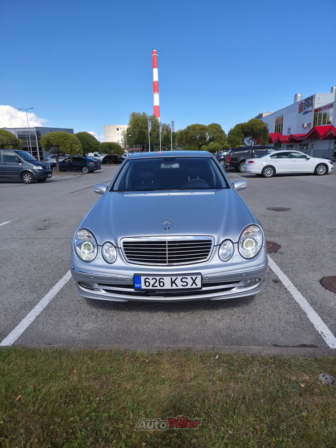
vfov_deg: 73.9
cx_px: 168
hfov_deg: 58.9
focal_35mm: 23
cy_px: 224
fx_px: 298
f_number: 1.8
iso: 50
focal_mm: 5.4
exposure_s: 1/3115
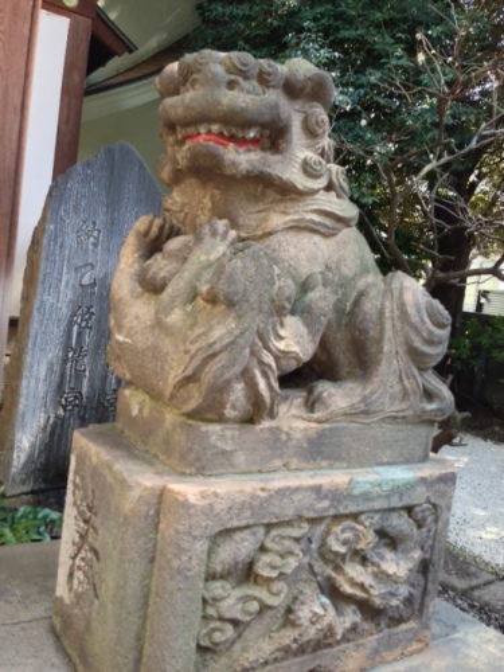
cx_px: 252
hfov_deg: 42.9
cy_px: 336
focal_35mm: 33
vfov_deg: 55.4
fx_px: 641
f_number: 2.4
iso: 50
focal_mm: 4.13
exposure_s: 1/30
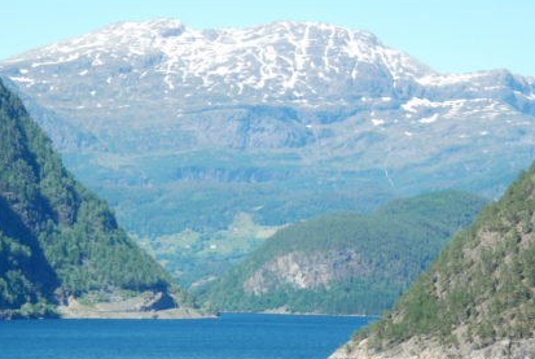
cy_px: 168
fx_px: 2486
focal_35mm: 167
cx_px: 215
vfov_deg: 8.3
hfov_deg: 12.3
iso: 100
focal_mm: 92
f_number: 16
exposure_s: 1/40
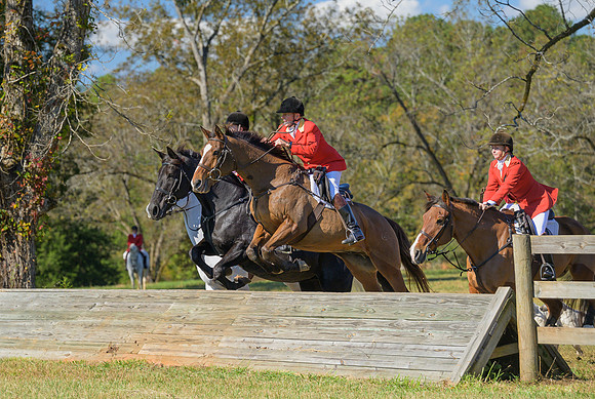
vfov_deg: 9.4
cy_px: 177
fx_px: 2438
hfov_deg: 13.9
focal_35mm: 147
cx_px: 275
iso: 200
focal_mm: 120
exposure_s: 1/1000
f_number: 4
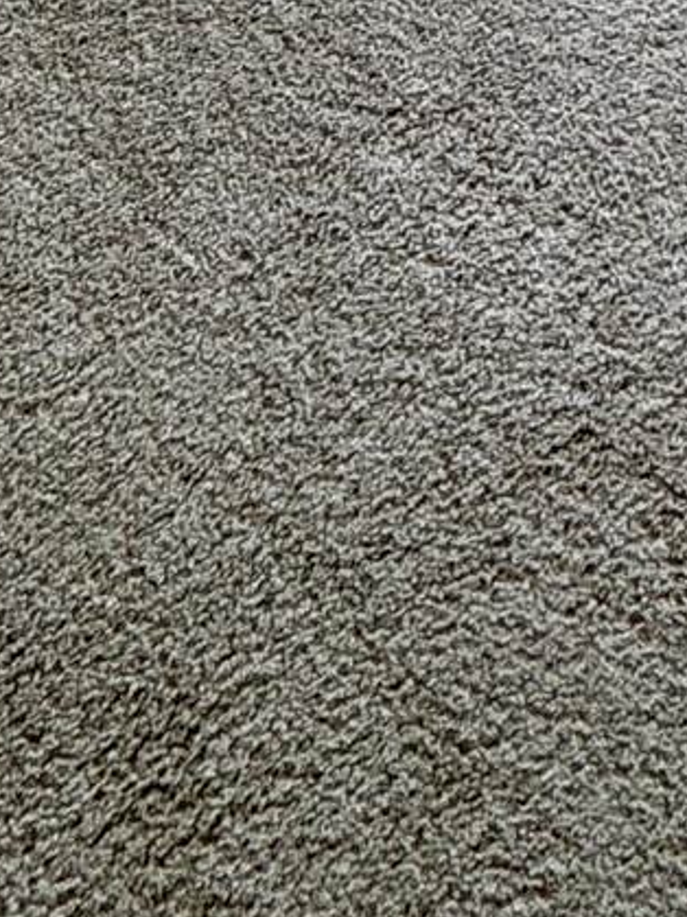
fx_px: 2039
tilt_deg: -8.0
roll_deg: +0.3
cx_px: 457
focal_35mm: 77
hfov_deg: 19.1
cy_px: -1368
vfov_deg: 14.4
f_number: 2.2
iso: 80
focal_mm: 2.22
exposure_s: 1/99
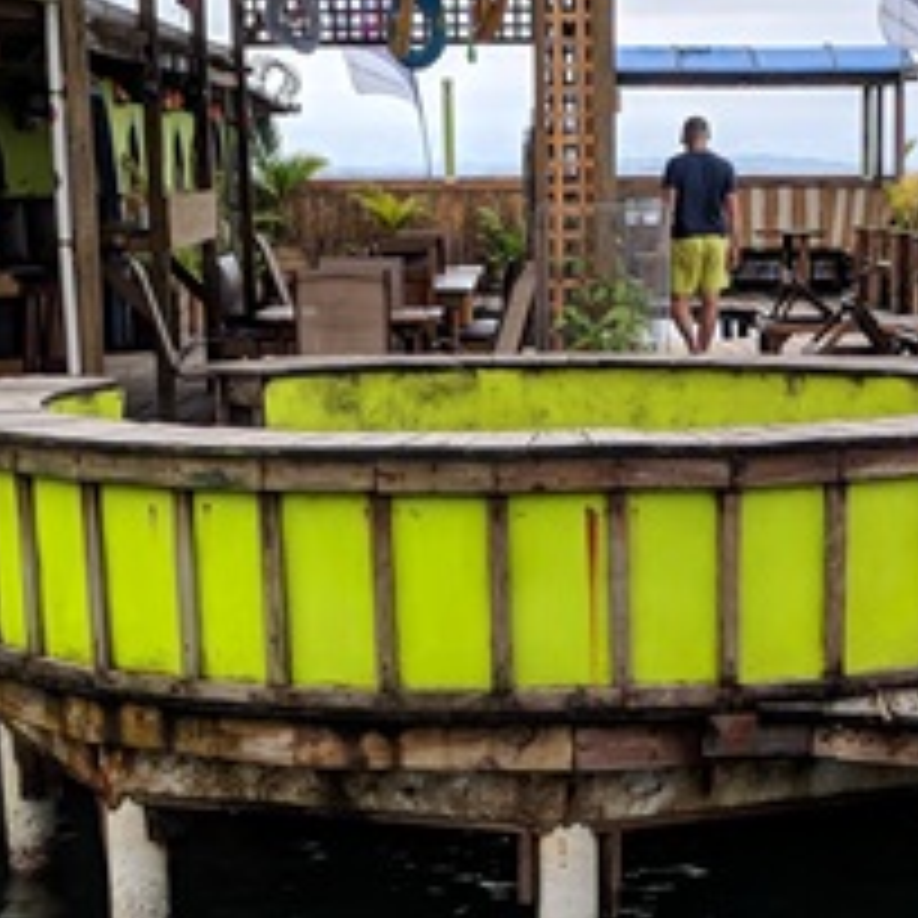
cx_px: 648
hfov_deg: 19.0
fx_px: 2730
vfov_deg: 18.6
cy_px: 925
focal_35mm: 91
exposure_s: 1/1121
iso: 54
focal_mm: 4.67
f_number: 2
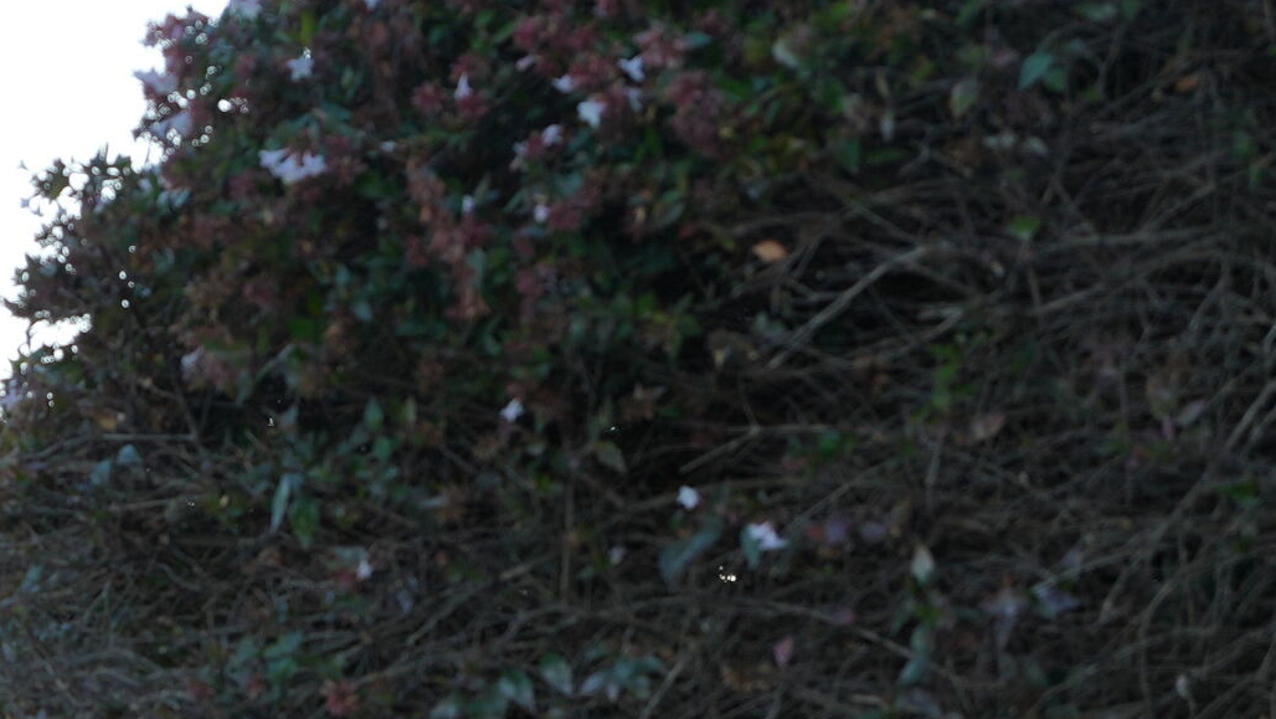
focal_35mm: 154
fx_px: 5212
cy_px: 582
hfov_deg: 13.3
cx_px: -559
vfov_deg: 7.9
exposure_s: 1/500
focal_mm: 35
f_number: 2.8
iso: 200
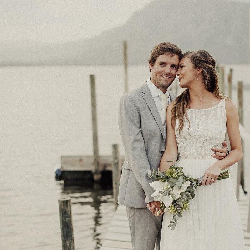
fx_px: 695
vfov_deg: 20.2
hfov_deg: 20.3
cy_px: 197
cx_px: 163
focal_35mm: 85
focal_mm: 50
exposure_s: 1/320
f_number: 2
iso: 200
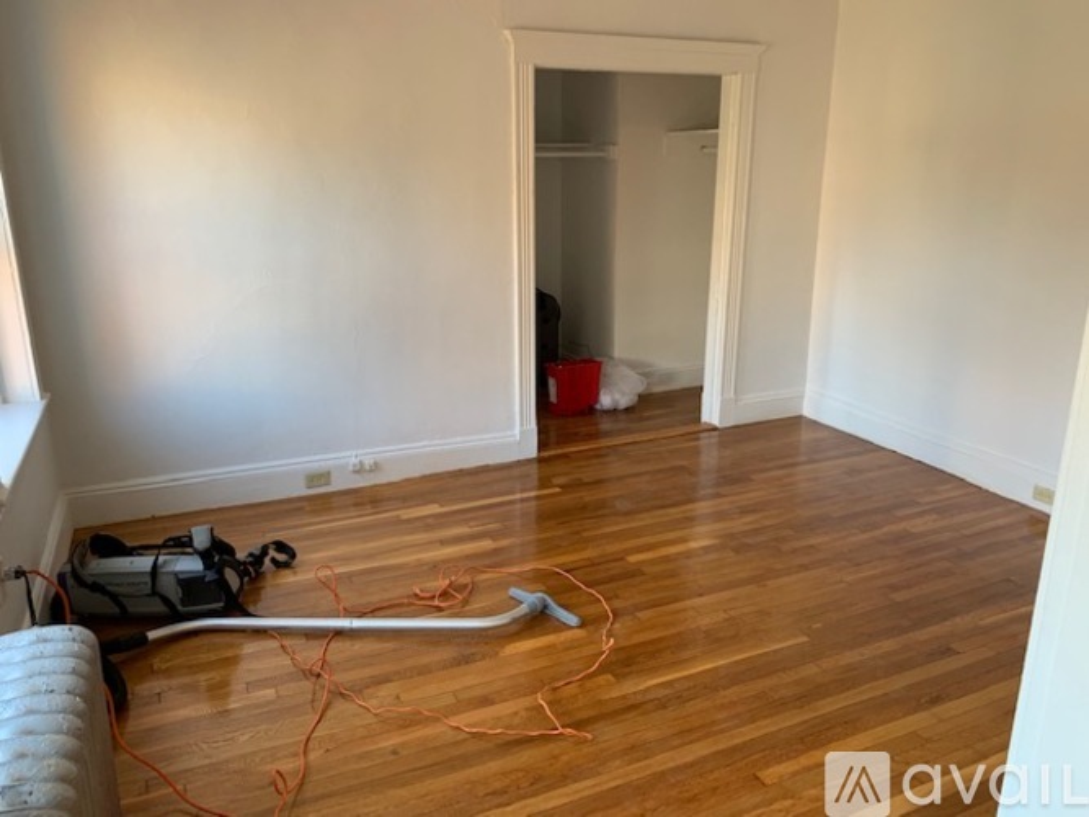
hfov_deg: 67.3
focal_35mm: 26
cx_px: 544
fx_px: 818
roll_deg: -0.1
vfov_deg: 53.0
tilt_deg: -14.0
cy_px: 408
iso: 100
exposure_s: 1/71
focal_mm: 4.25
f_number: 1.8
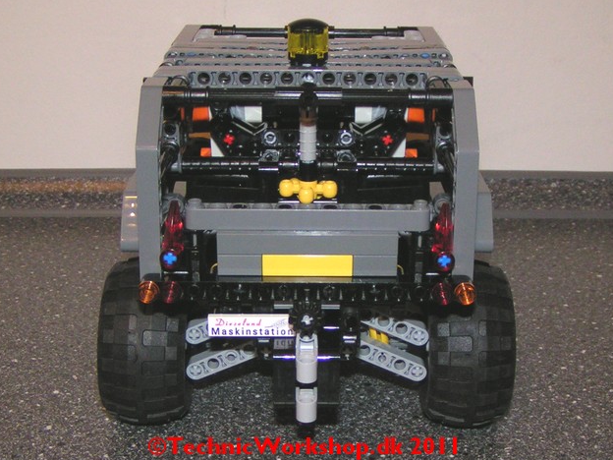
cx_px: 309
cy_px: 234
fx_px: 691
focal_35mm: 39
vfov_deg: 36.8
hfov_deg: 47.9
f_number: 2.8
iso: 200
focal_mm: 5.8
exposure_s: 1/40
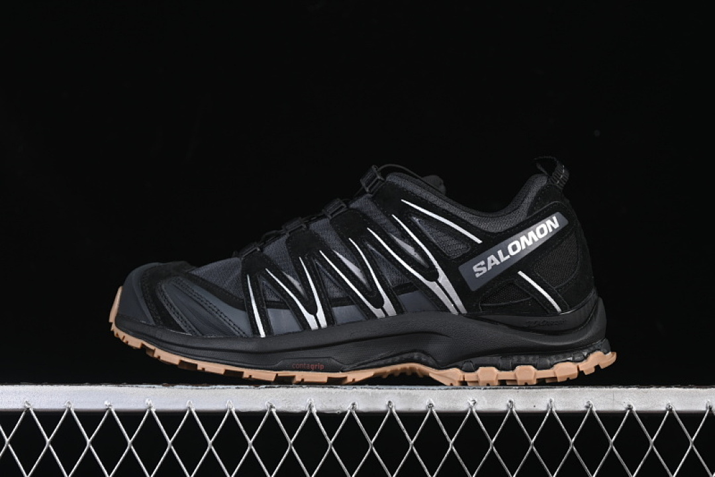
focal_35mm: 75
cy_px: 238
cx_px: 358
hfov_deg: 27.0
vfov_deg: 18.2
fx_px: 1489
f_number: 6.3
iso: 160
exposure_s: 1/60
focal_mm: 50
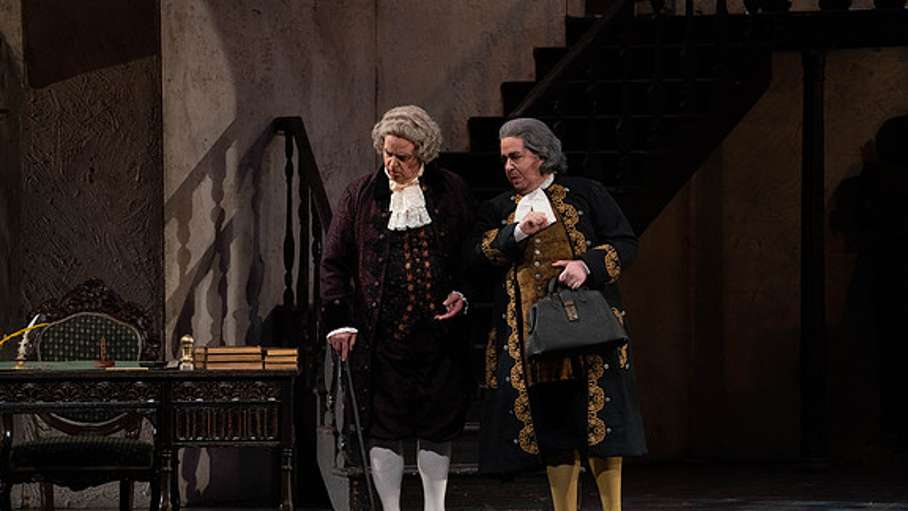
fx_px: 5008
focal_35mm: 208
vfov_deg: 5.8
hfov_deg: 10.4
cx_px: 454
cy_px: 291
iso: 3200
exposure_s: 1/250
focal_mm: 197
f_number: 9
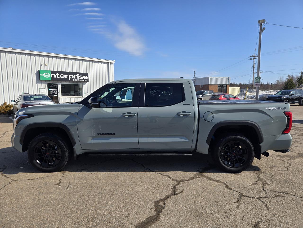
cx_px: 152
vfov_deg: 58.9
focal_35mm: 23
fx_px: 201
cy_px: 114
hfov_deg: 73.9
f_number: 1.8
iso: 25
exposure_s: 1/1824
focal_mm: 5.4
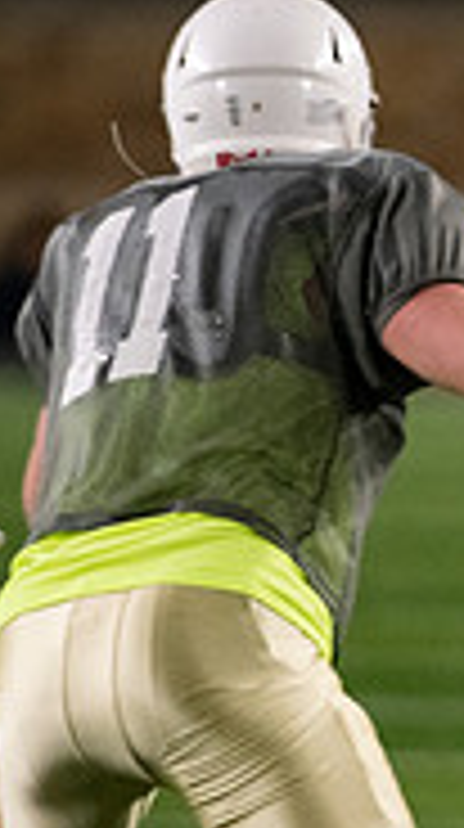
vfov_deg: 1.9
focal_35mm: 1159
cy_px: 502
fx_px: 25444
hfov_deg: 1.0
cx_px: 860
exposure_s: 1/500
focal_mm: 350
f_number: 4.5
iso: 4500
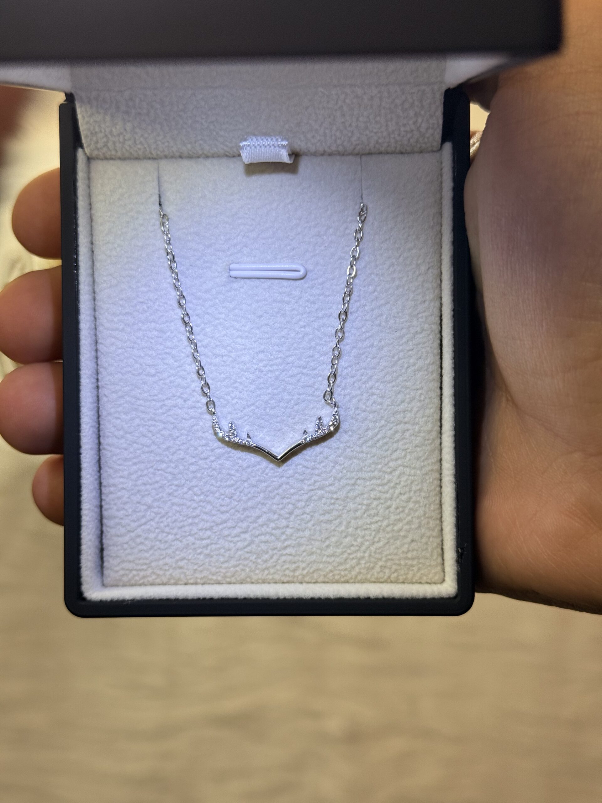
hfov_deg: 30.3
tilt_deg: -47.2
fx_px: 1113
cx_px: 301
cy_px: 402
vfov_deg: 39.7
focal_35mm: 48
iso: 64
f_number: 1.78
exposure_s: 1/100
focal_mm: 6.76
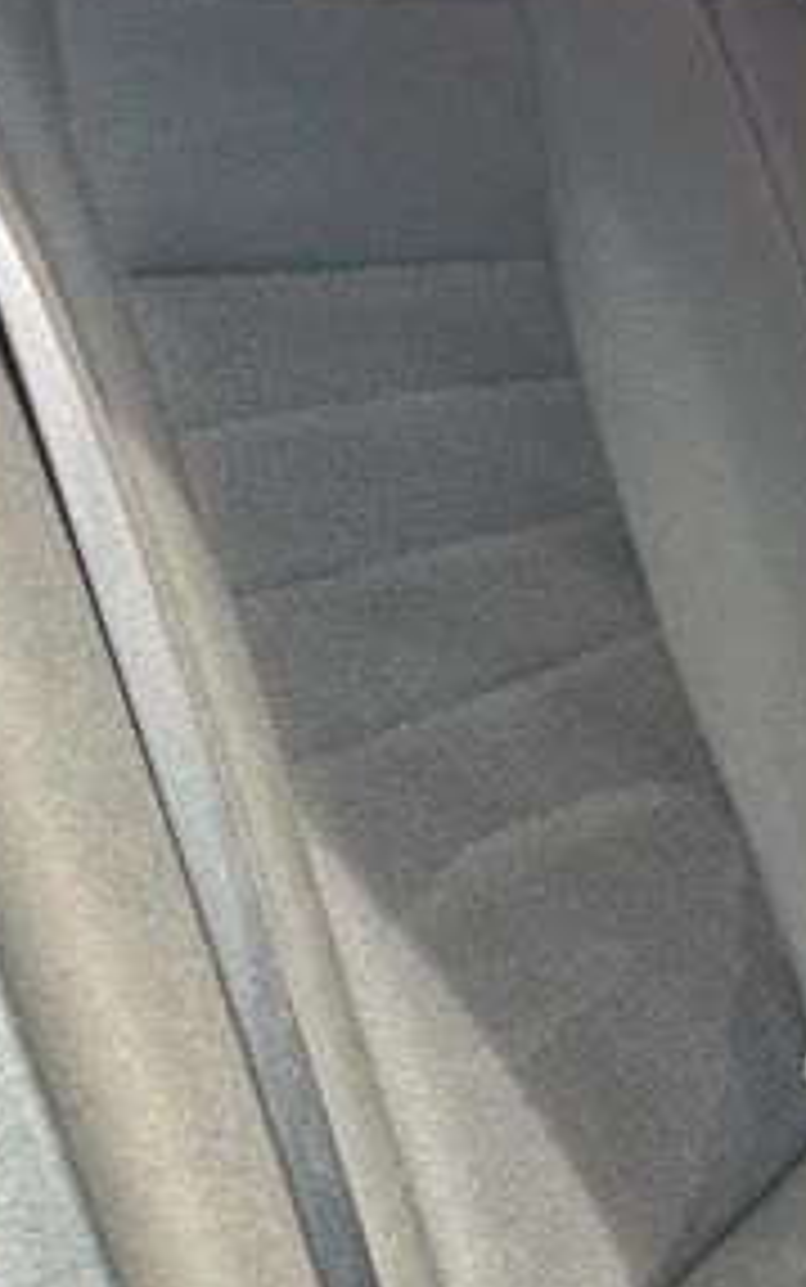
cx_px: 1157
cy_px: 513
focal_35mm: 57
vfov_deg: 35.5
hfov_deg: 20.1
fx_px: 2001
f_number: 1.78
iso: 80
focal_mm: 6.76
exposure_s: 1/121
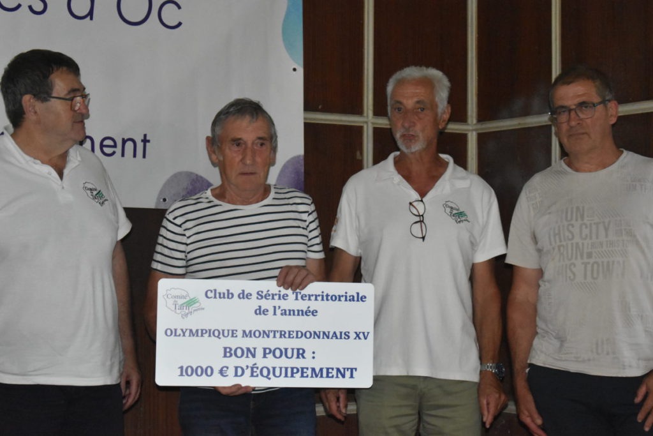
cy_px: 218
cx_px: 326
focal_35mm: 82
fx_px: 1497
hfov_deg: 24.6
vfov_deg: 16.6
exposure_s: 1/60
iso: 6400
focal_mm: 55
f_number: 5.6
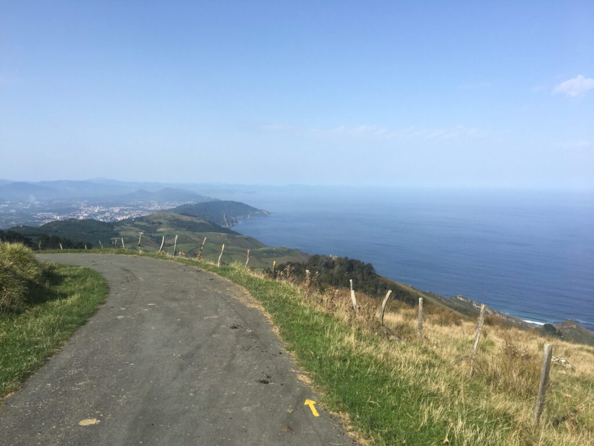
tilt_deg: -3.8
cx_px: 297
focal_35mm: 29
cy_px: 223
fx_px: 498
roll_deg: +0.8
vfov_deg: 48.2
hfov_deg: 61.7
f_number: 2.2
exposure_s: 1/1709
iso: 25
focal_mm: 4.15
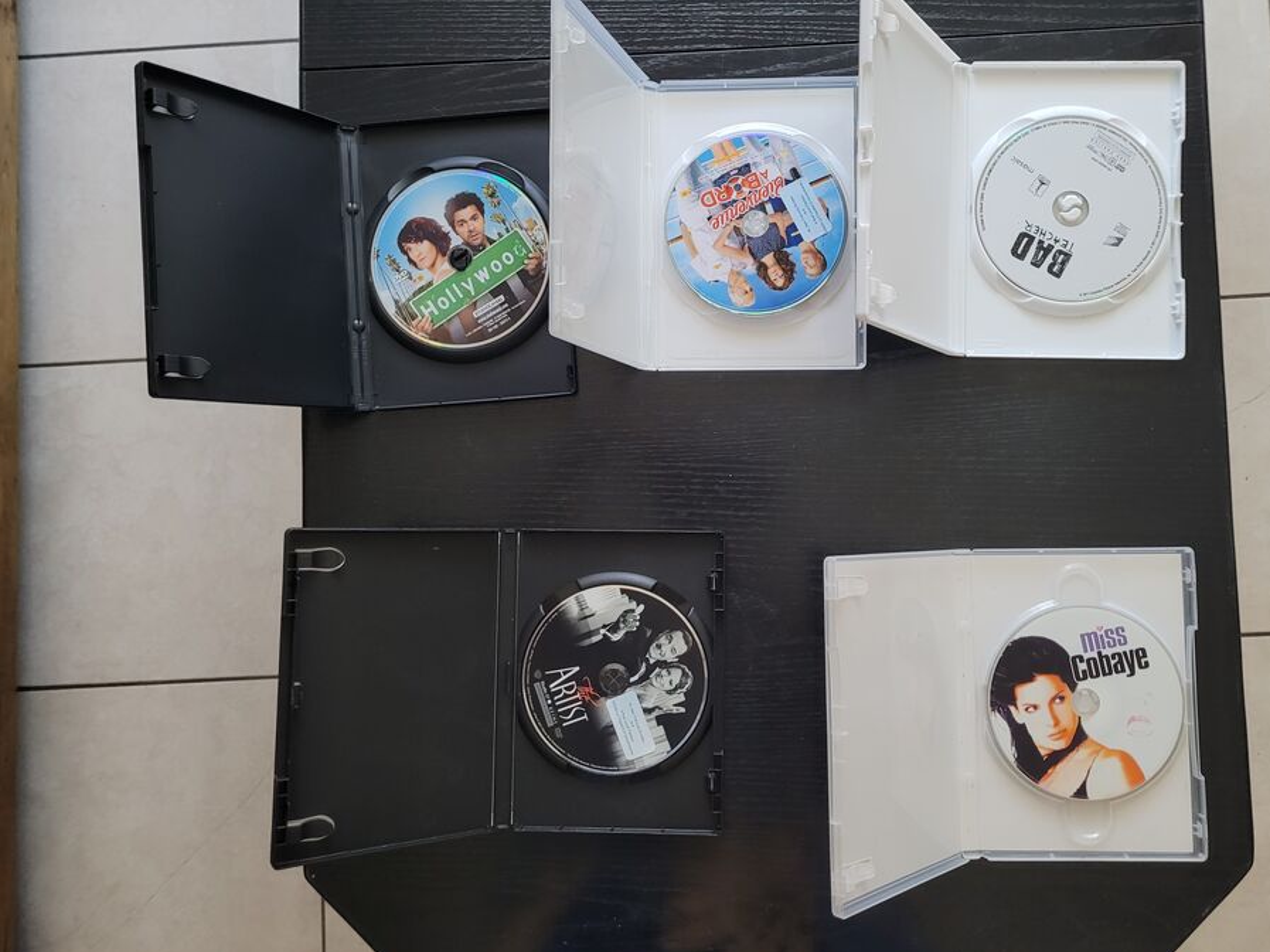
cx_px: 697
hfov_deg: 61.6
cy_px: 460
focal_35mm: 29
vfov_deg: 48.2
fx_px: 1064
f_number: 1.8
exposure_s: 1/50
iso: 250
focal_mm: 5.4
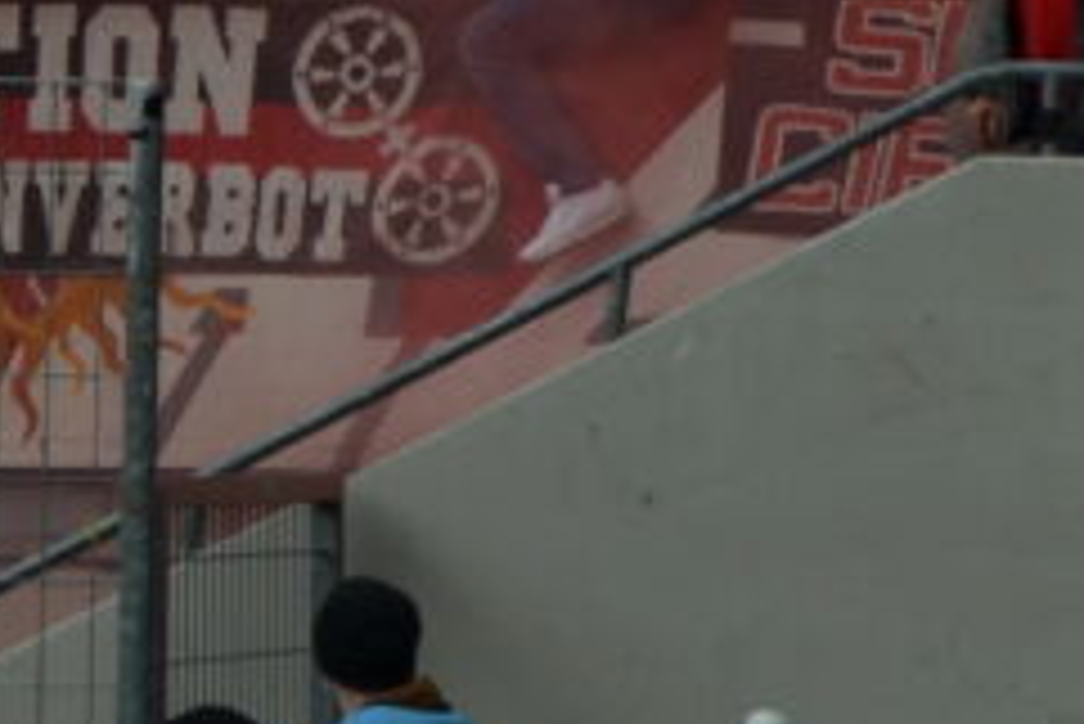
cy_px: -1070
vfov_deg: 2.6
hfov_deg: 4.0
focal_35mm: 517
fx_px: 15576
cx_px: 400
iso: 200
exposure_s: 1/250
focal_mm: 52
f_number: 8
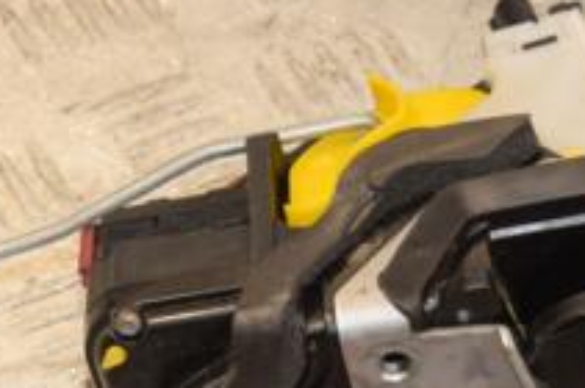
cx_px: 435
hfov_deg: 10.0
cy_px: 258
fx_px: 3326
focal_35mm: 205
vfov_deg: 6.7
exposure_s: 1/200
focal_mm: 48
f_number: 8
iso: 1600
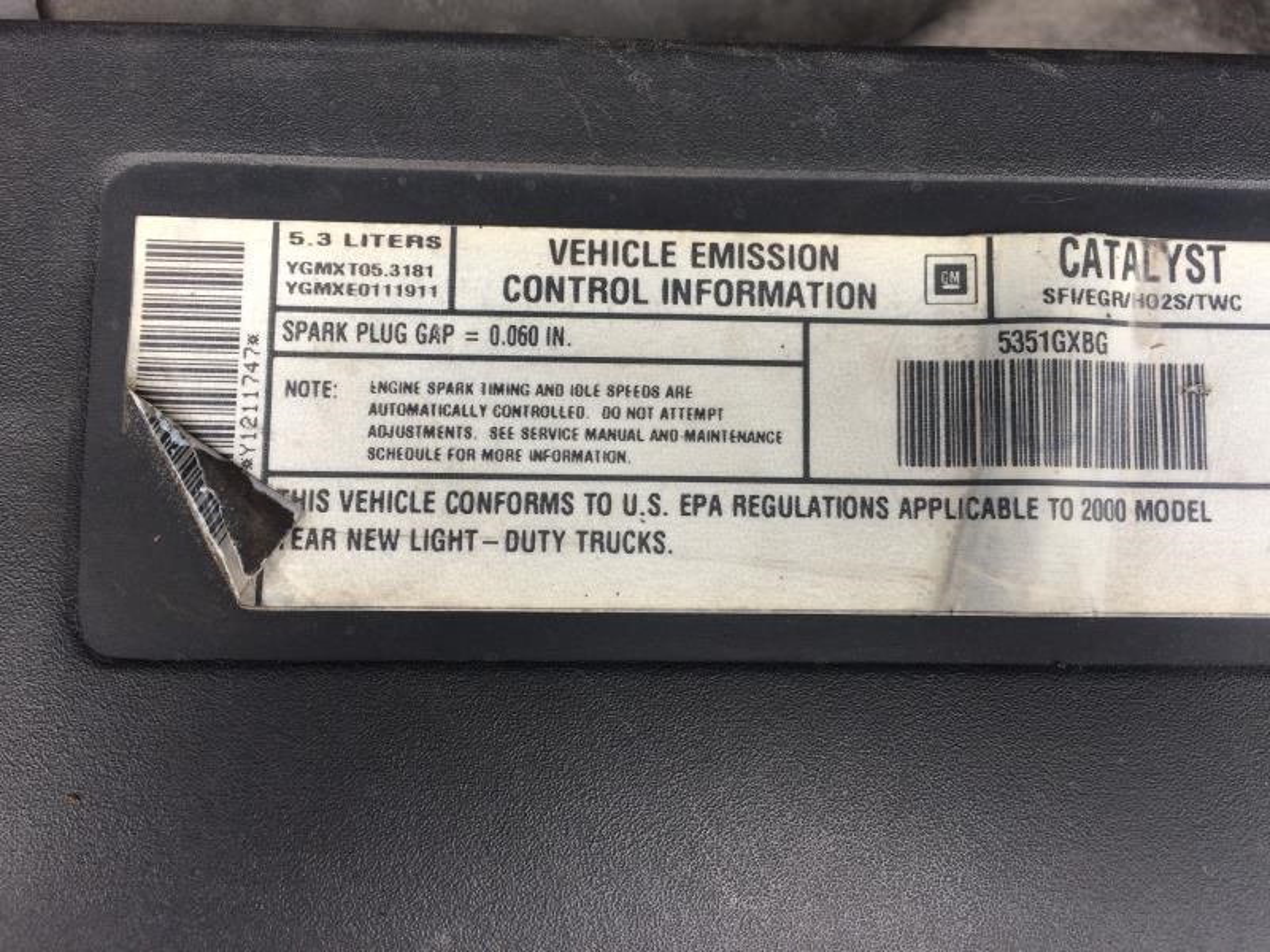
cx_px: 635
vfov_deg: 48.2
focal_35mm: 29
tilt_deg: -71.8
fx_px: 1064
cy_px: 476
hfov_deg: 61.7
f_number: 2.2
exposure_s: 1/155
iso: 32
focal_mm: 4.15
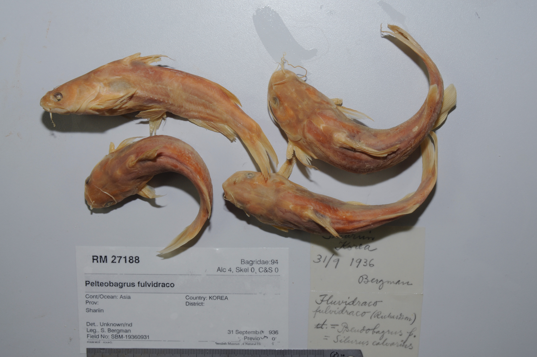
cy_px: 178
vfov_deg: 25.7
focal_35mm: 52
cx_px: 268
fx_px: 782
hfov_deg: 37.9
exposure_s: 1/60
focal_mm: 35
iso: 200
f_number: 18
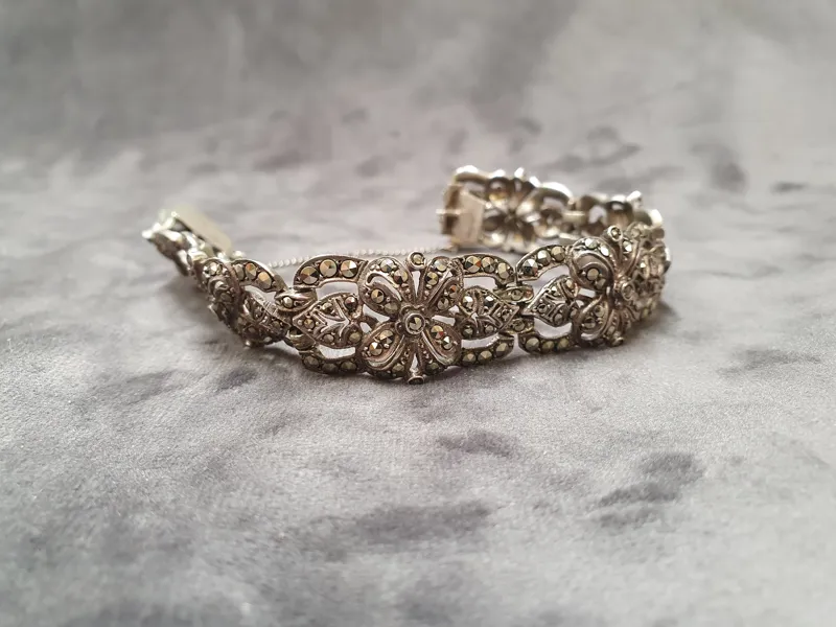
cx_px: 418
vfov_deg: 53.1
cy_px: 314
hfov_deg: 67.3
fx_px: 628
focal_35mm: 26
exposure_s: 1/100
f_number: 2.4
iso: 250
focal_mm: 4.32
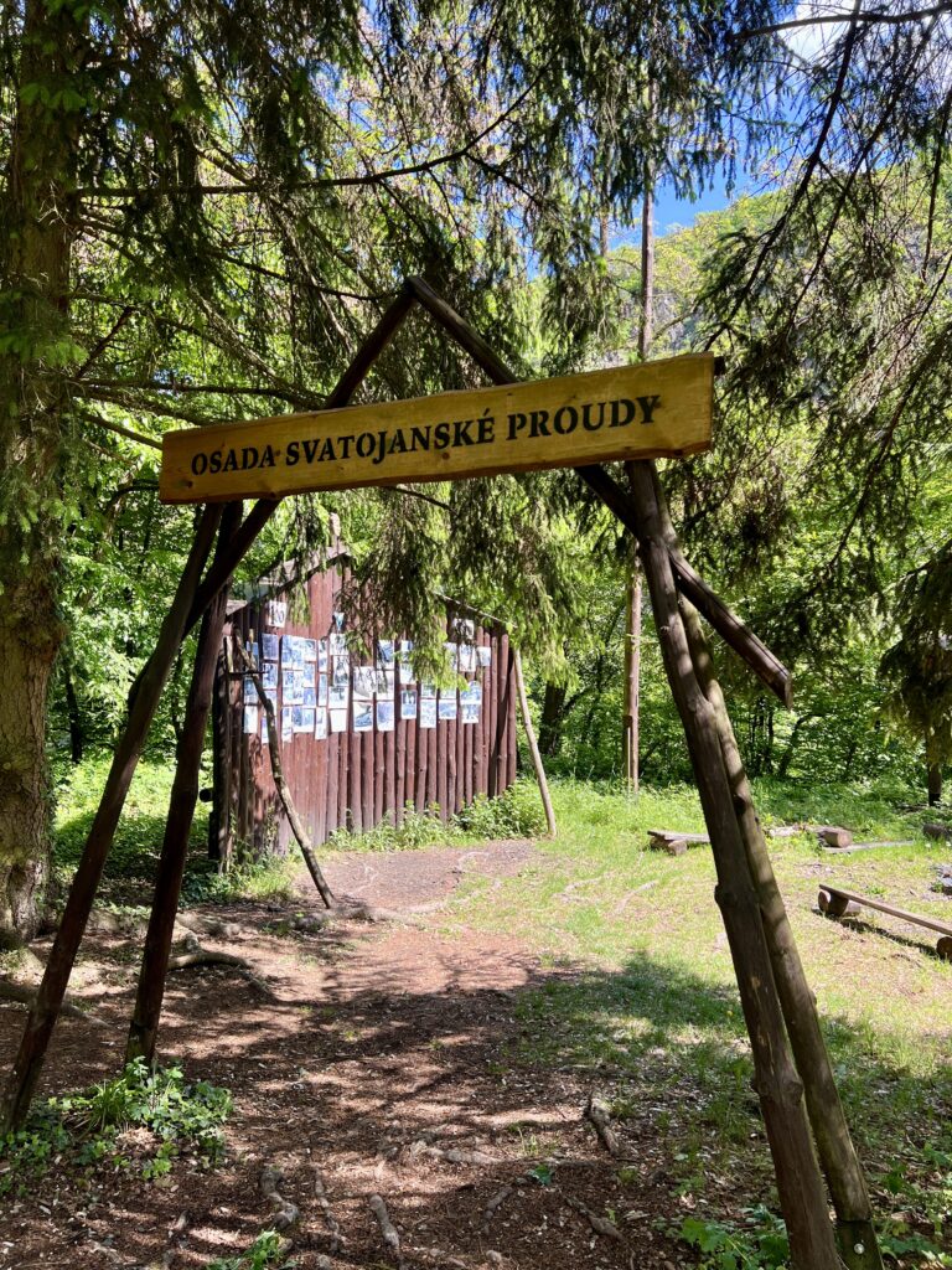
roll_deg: +0.1
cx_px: 476
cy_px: 635
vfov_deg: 67.3
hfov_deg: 53.1
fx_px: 953
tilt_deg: +1.6
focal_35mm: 26
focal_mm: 5.7
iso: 50
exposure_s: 1/563
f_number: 1.5
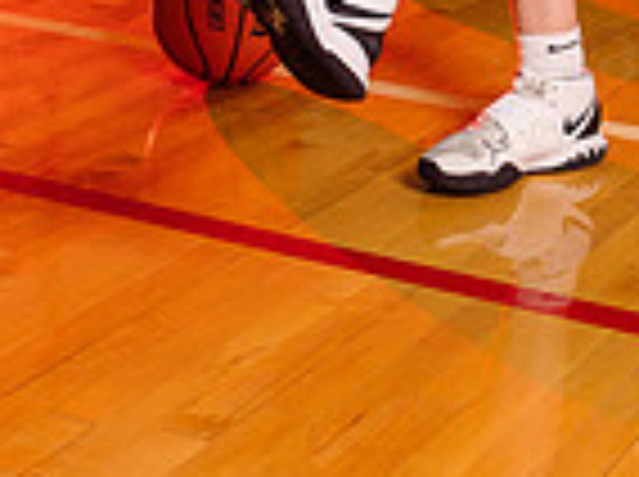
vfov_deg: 12.0
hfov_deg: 18.1
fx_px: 1972
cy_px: -522
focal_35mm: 107
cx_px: 585
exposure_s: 1/250
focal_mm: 35
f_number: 7.1
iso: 320
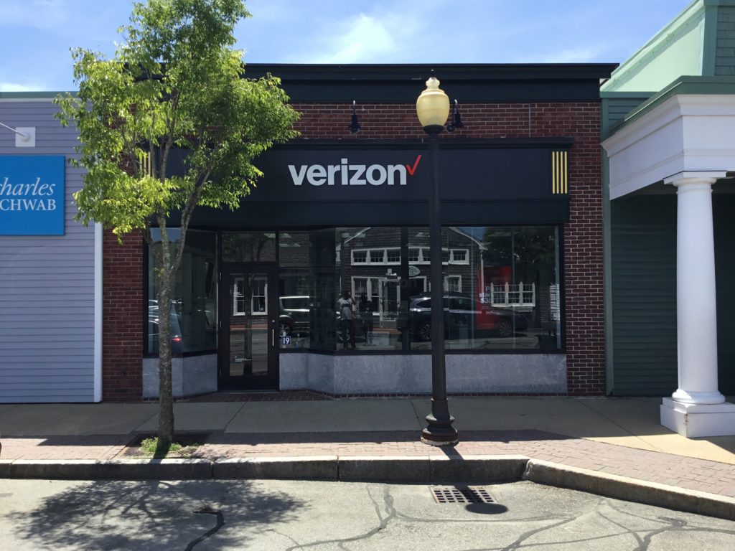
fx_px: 658
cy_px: 276
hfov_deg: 58.4
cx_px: 368
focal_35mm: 31
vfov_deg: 45.4
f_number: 2.4
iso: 25
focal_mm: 3.3
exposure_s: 1/657
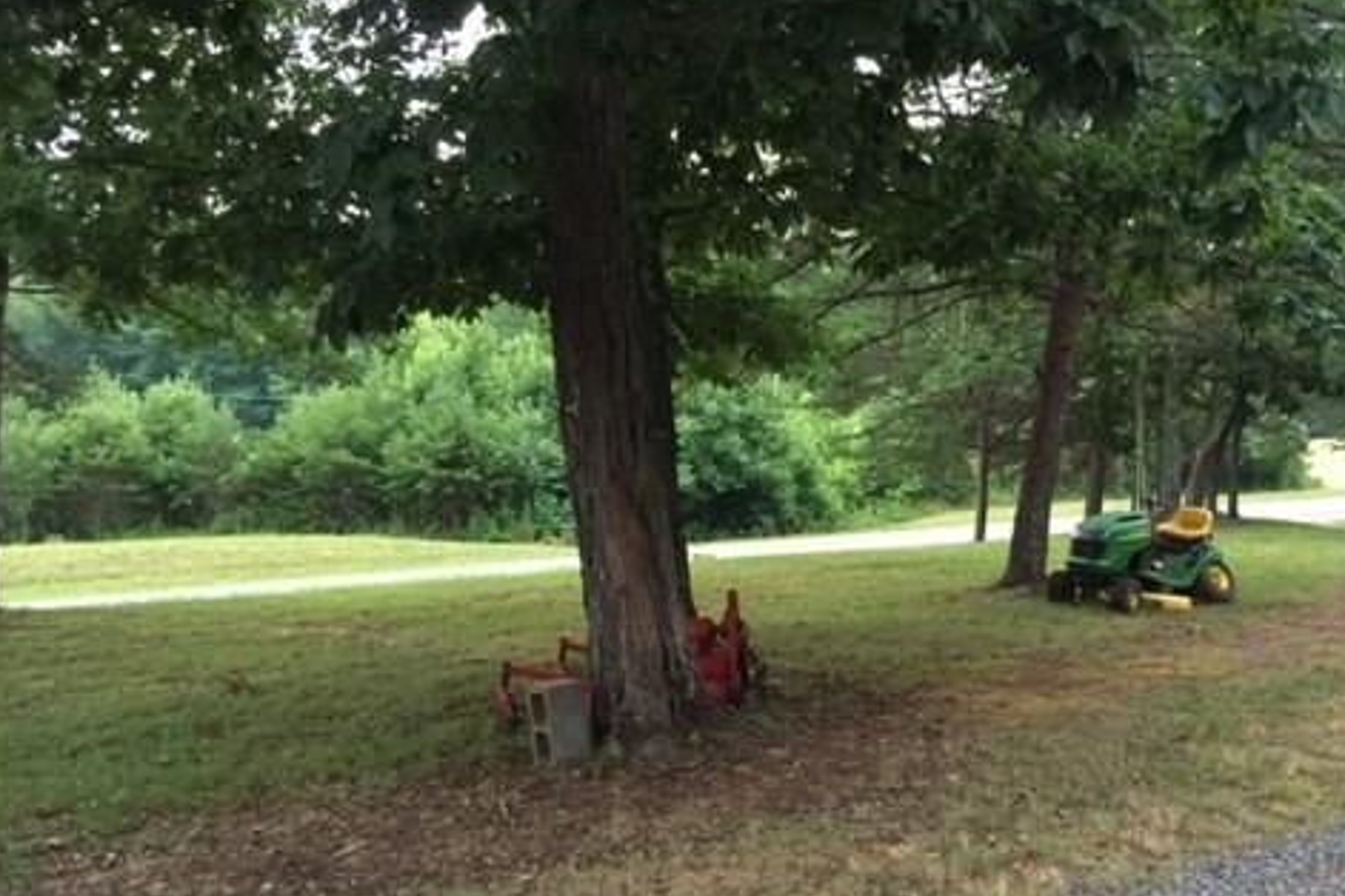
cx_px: 854
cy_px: 602
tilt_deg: -7.8
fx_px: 1532
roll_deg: -1.5
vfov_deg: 32.3
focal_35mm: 41
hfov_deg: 46.9
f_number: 2.2
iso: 125
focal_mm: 4.15
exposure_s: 1/10
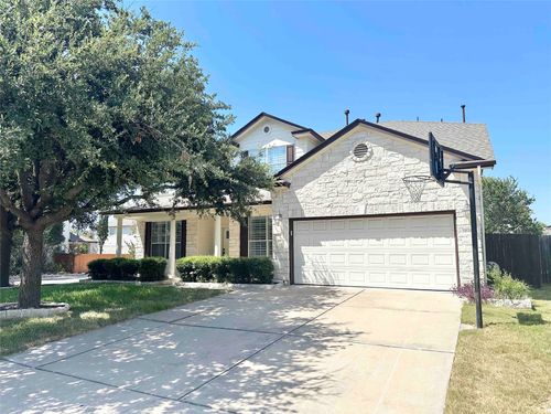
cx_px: 276
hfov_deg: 71.6
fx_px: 382
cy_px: 207
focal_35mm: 24
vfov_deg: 56.8
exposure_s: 1/4762
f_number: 1.78
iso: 80
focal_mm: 6.86
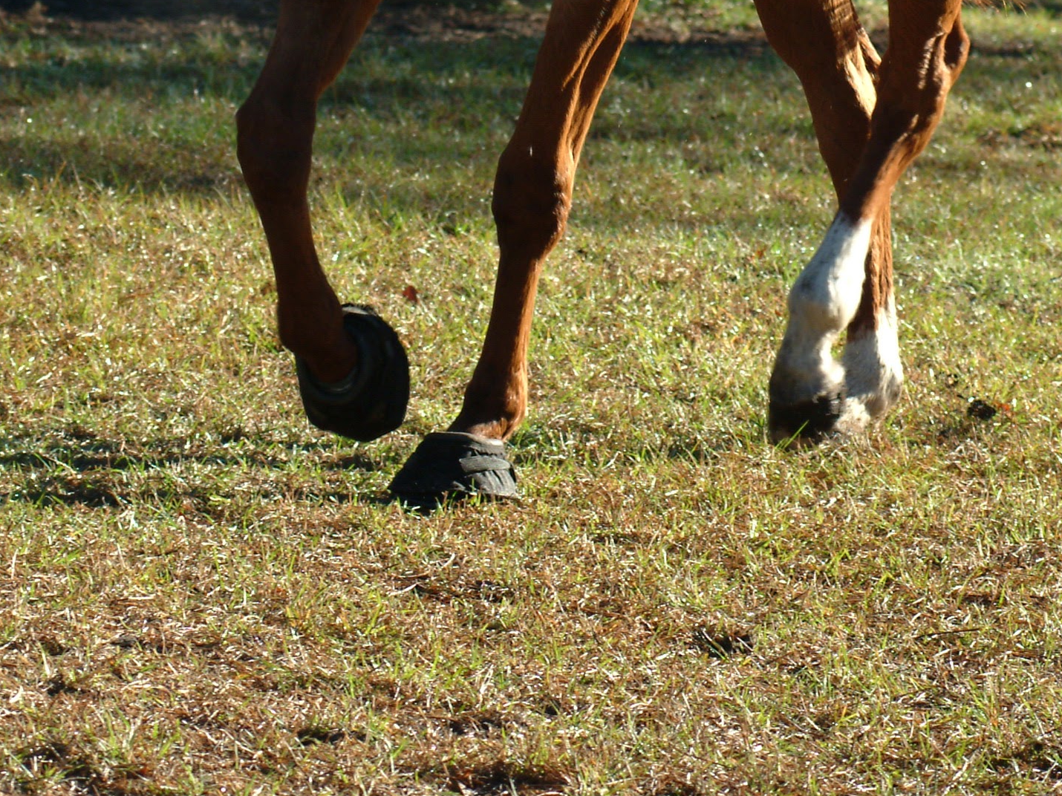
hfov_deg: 6.5
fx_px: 9356
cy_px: -277
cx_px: 705
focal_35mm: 305
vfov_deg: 4.8
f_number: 5.6
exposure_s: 1/500
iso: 400
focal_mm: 100
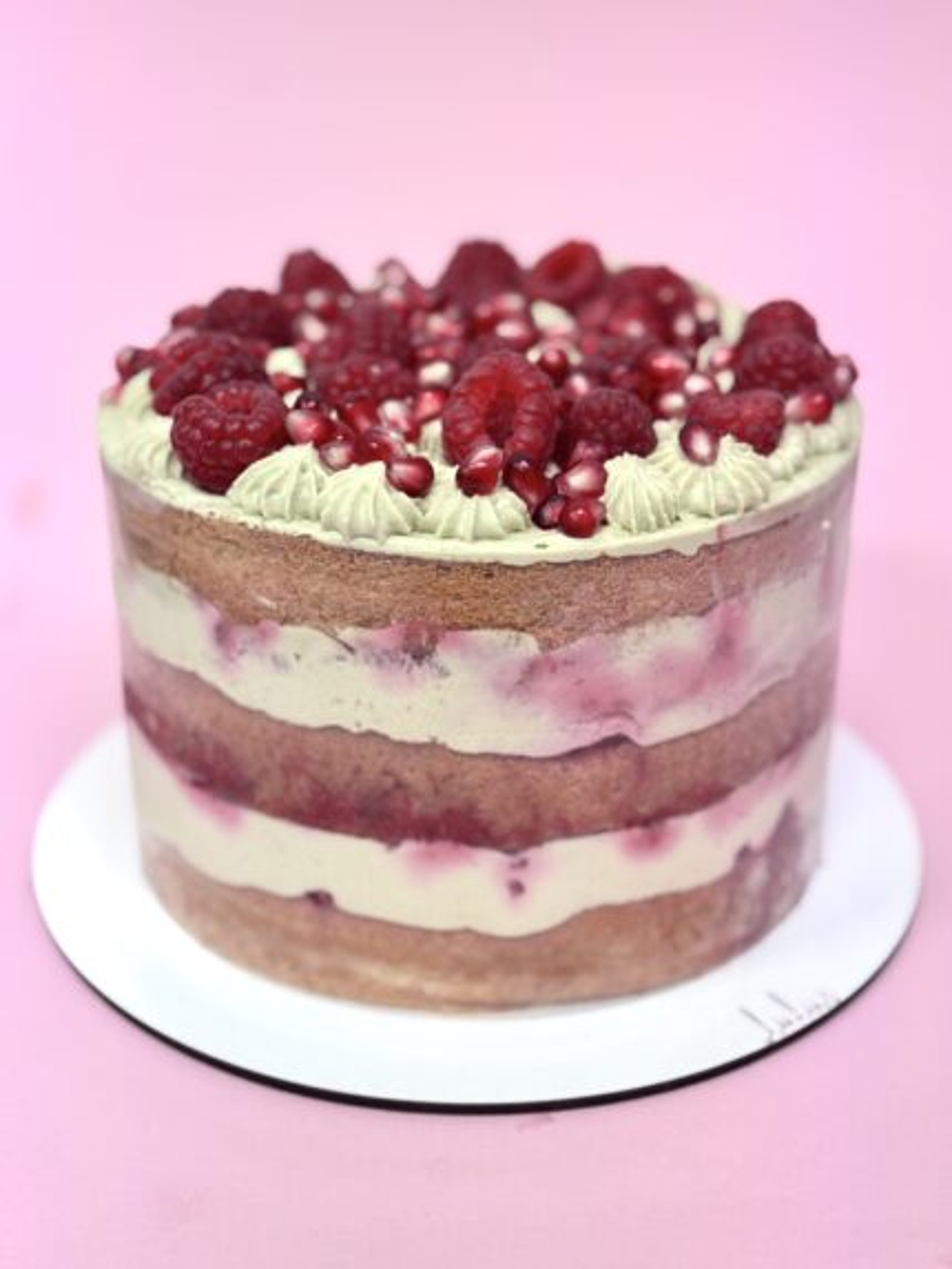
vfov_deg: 39.6
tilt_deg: -24.8
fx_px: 1759
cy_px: 634
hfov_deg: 30.3
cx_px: 476
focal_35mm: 48
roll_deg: -0.9
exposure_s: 1/50
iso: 100
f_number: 1.78
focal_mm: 6.76
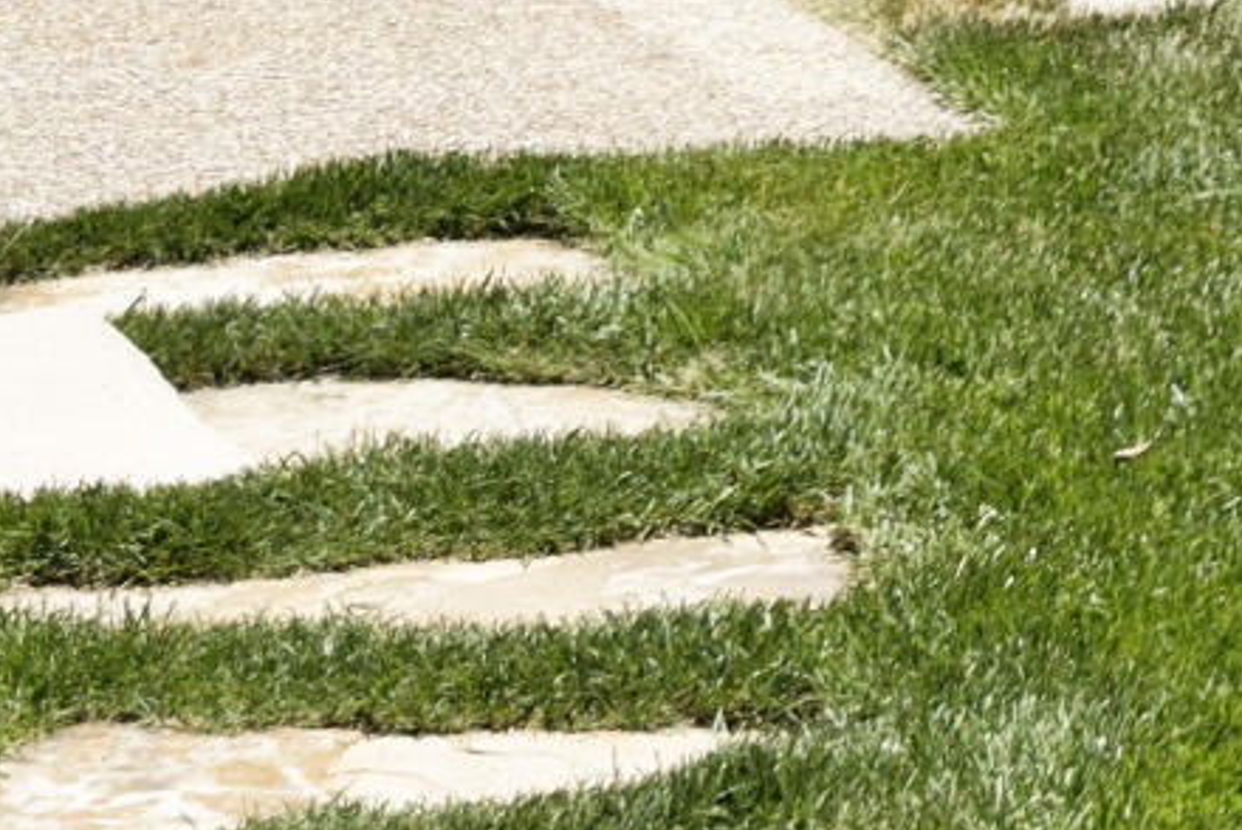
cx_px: 3139
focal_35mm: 218
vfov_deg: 6.0
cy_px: -1330
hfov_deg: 8.5
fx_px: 7526
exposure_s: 1/3200
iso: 800
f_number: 7.1
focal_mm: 32
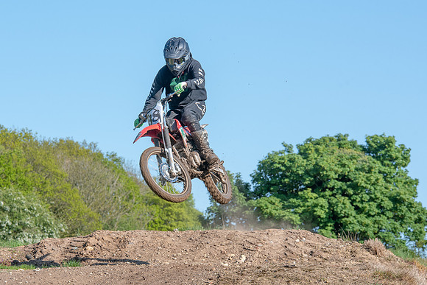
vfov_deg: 7.9
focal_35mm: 173
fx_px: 2057
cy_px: 176
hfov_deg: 11.8
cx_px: 165
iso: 200
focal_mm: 130
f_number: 8
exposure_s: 1/320
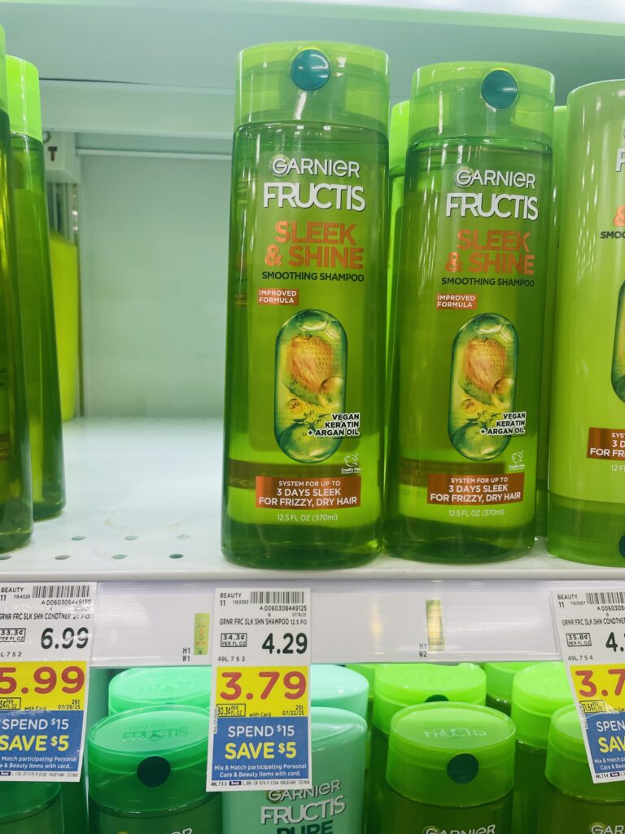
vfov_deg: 67.3
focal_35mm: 26
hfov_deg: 53.1
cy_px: 417
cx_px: 312
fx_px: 626
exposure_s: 1/120
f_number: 1.6
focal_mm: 4.2
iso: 64
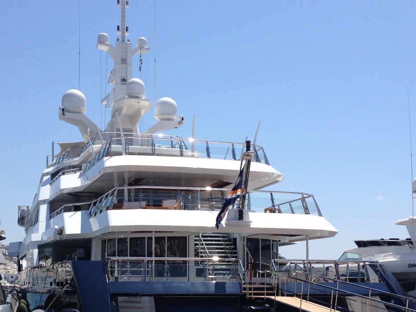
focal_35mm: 60
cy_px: 250
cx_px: 182
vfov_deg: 24.0
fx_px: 721
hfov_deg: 32.1
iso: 50
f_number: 2.4
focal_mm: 4.28
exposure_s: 1/2123
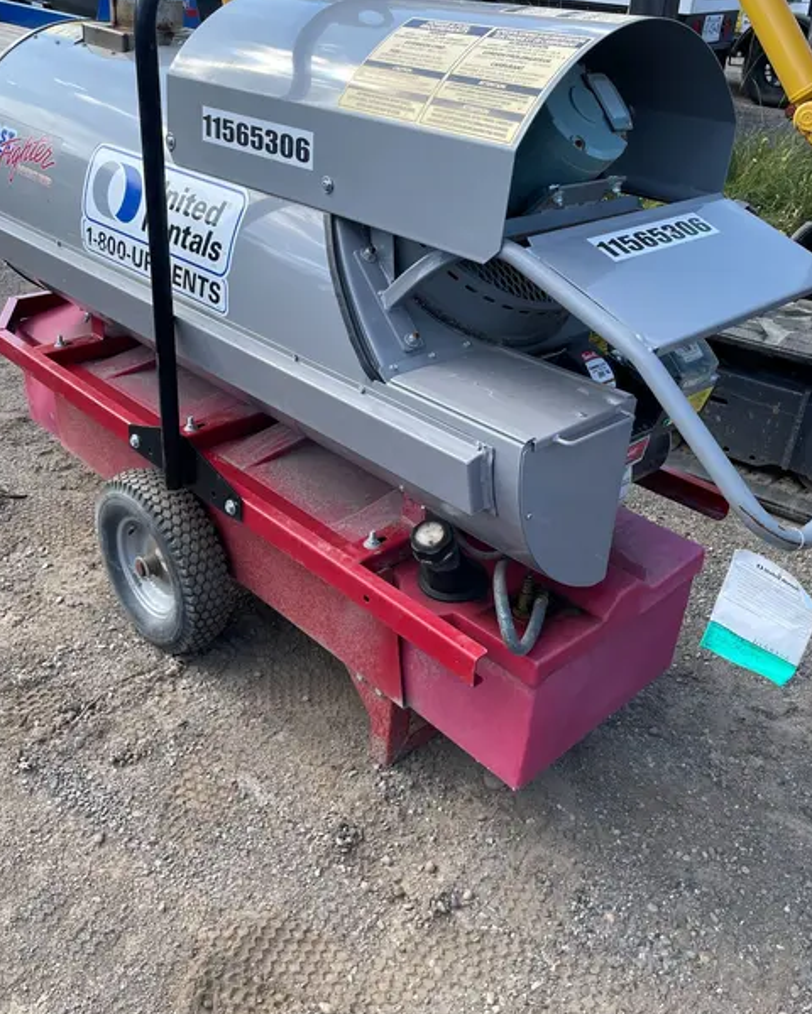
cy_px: 457
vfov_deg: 57.1
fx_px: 931
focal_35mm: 31
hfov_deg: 47.1
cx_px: 391
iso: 32
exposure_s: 1/729
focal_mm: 4.2
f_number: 1.6
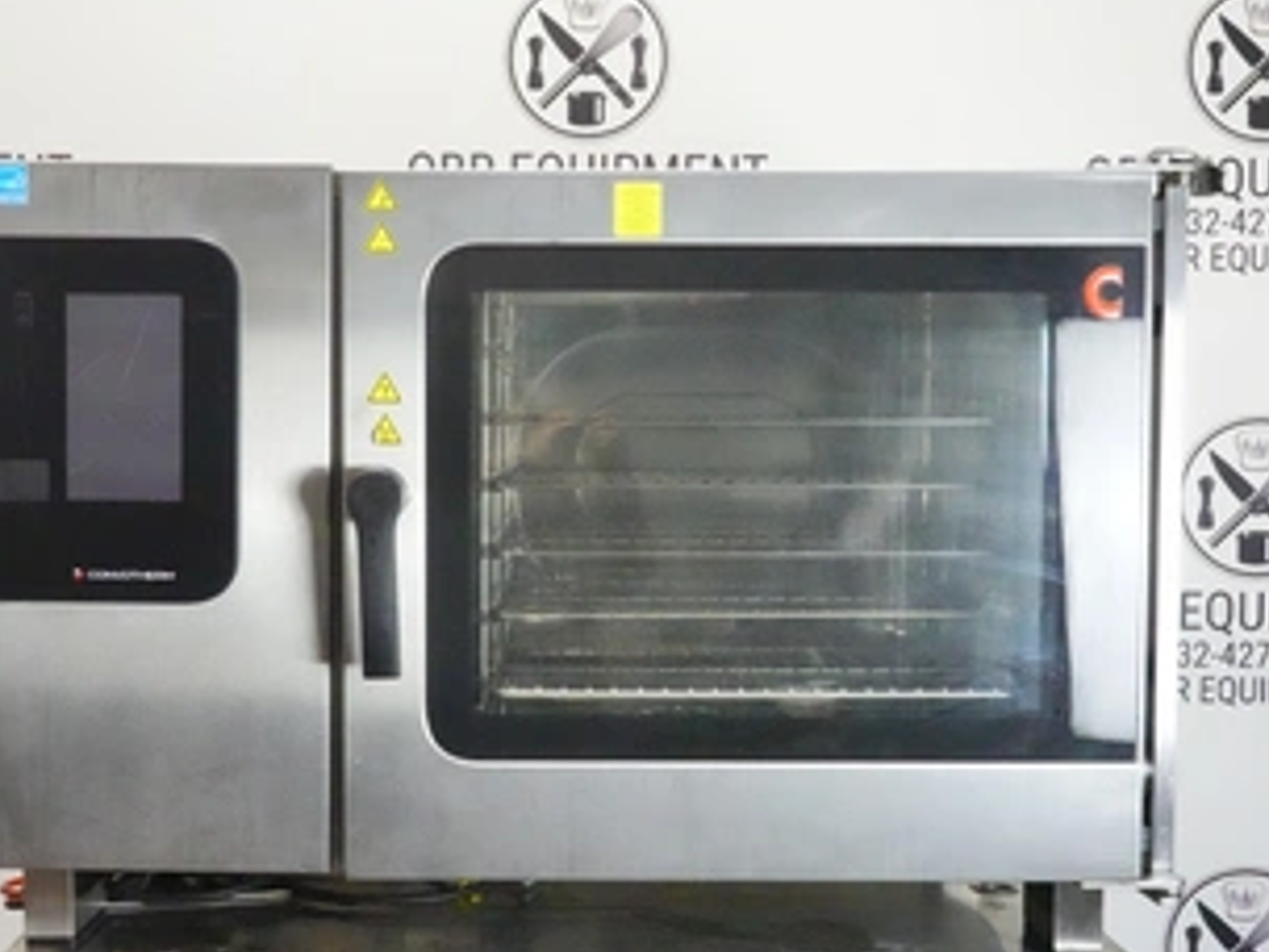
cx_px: 551
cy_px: 532
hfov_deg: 33.7
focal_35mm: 57
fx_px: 2090
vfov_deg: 25.6
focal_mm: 16.54
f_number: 9
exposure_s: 1/50
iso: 6400
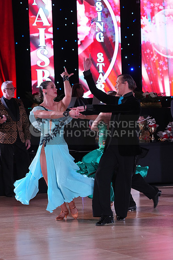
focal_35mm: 135
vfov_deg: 15.2
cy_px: 130
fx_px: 972
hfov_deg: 10.2
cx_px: 86
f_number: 5
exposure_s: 1/250
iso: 3200
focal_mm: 135
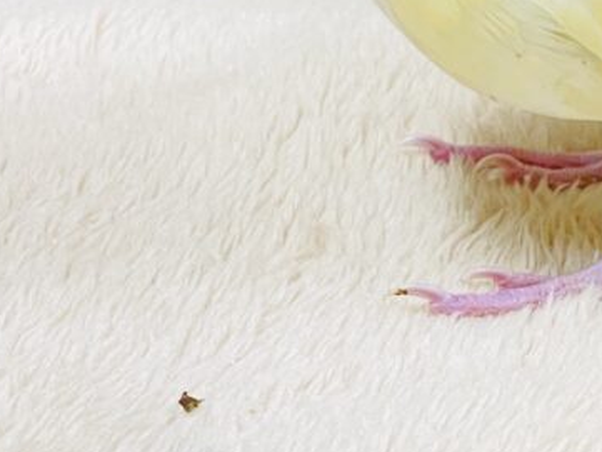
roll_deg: +0.0
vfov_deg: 8.5
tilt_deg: -18.6
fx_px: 3010
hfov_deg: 11.2
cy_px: -122
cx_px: 765
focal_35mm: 173
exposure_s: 1/100
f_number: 2
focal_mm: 6
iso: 100
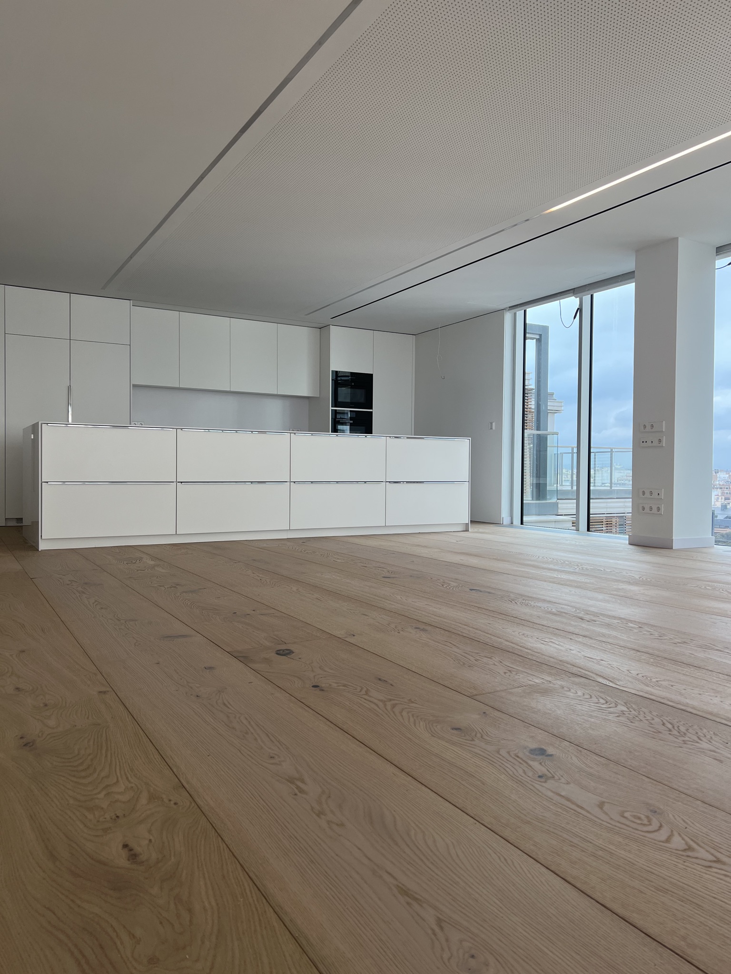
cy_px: 487
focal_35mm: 26
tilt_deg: -0.5
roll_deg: -0.7
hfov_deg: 53.1
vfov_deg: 67.3
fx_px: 732
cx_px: 366
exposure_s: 1/397
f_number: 1.5
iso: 50
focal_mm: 5.7
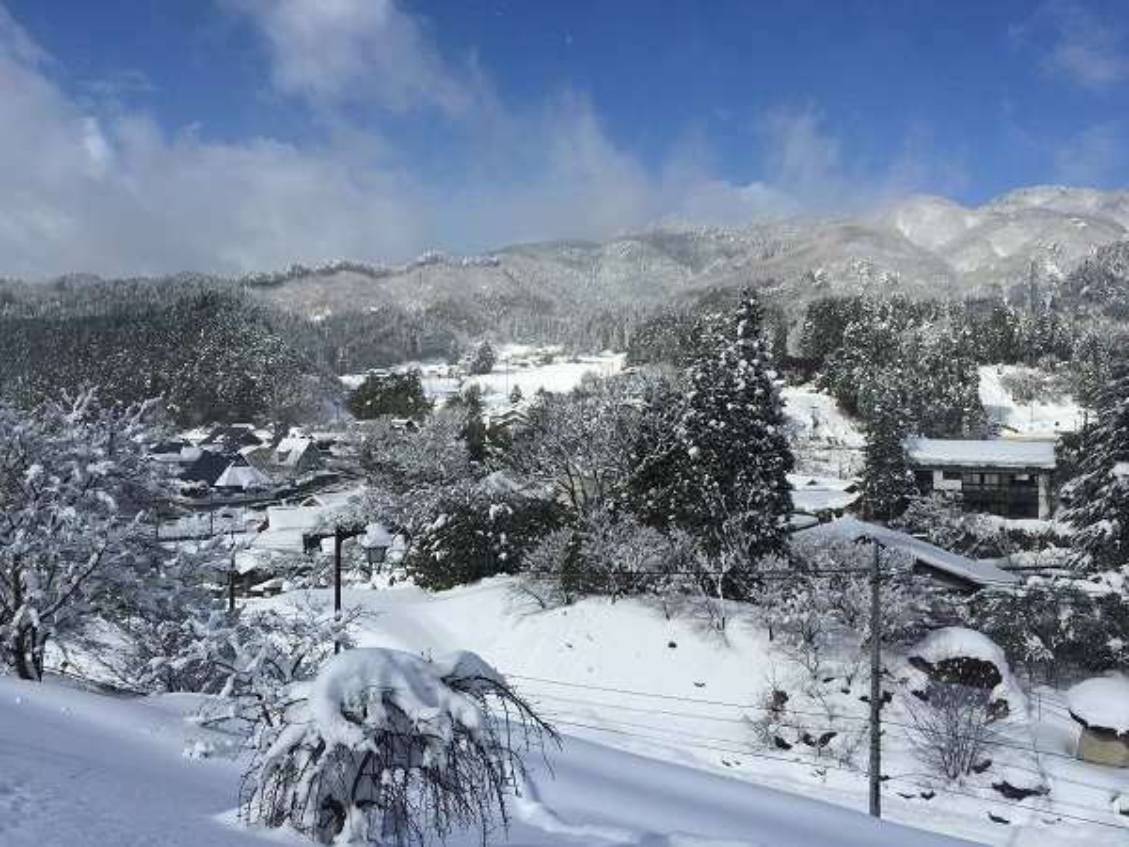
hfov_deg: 61.7
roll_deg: -0.3
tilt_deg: -3.1
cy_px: 424
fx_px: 946
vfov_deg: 48.2
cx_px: 564
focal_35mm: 29
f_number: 2.2
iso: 32
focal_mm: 4.15
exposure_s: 1/5650
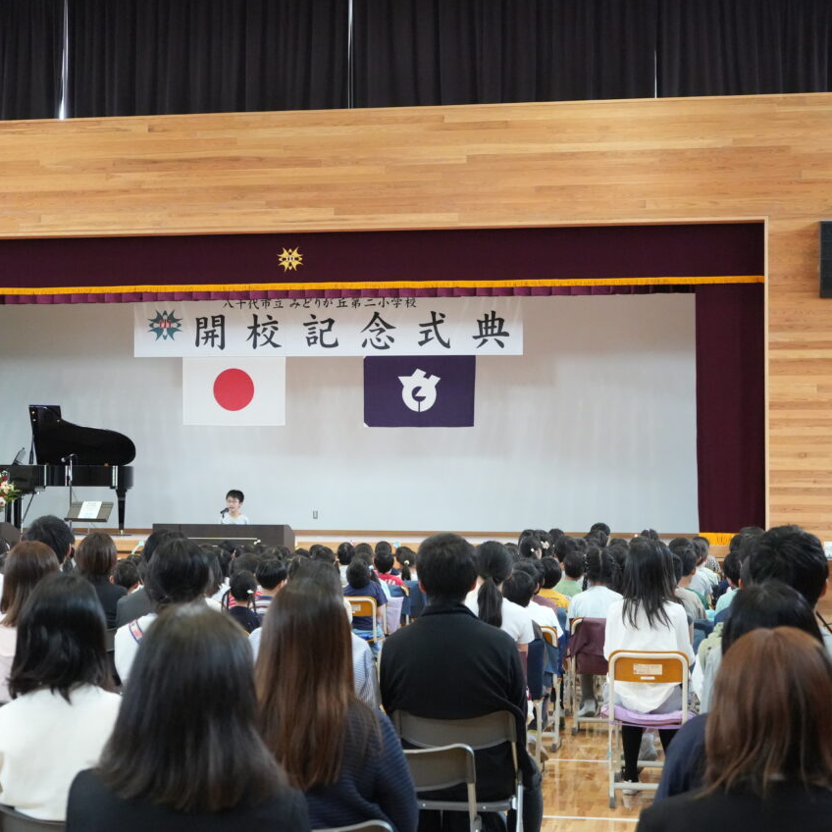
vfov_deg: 22.5
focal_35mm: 77
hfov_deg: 22.4
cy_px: 415
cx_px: 308
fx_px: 2094
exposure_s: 1/500
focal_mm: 60
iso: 12800
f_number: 5.6
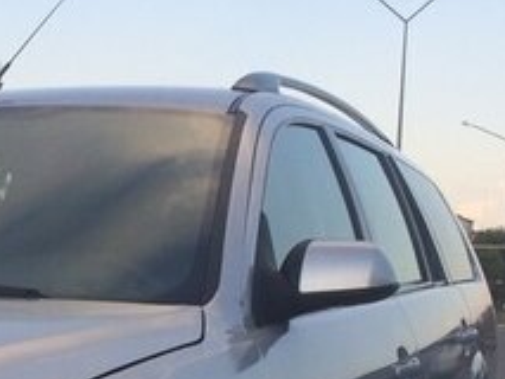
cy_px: 470
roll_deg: -1.0
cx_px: -66
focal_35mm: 90
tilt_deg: -6.6
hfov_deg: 20.6
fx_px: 1314
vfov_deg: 15.7
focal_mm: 4.15
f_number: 2.2
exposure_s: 1/494
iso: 32
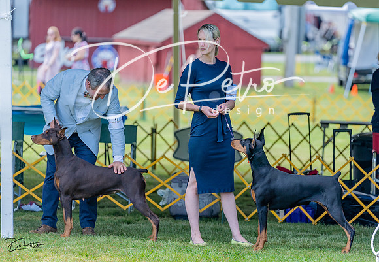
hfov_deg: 9.2
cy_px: 131
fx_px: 2366
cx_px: 244
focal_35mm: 222
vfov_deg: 6.3
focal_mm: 171
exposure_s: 1/800
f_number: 2.8
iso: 125
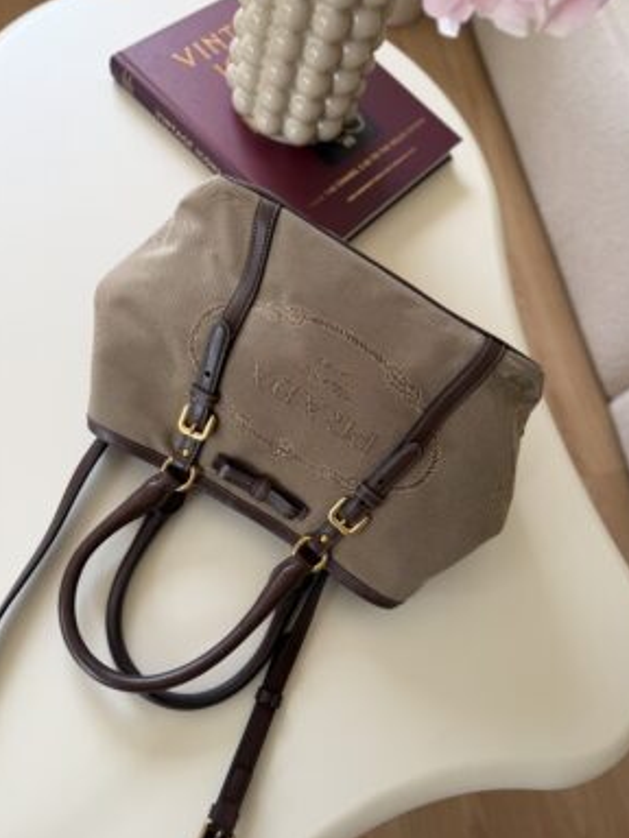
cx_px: 319
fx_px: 606
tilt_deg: -65.0
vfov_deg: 69.4
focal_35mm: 25
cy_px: 412
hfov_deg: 54.9
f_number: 1.78
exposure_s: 1/121
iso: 64
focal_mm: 6.76
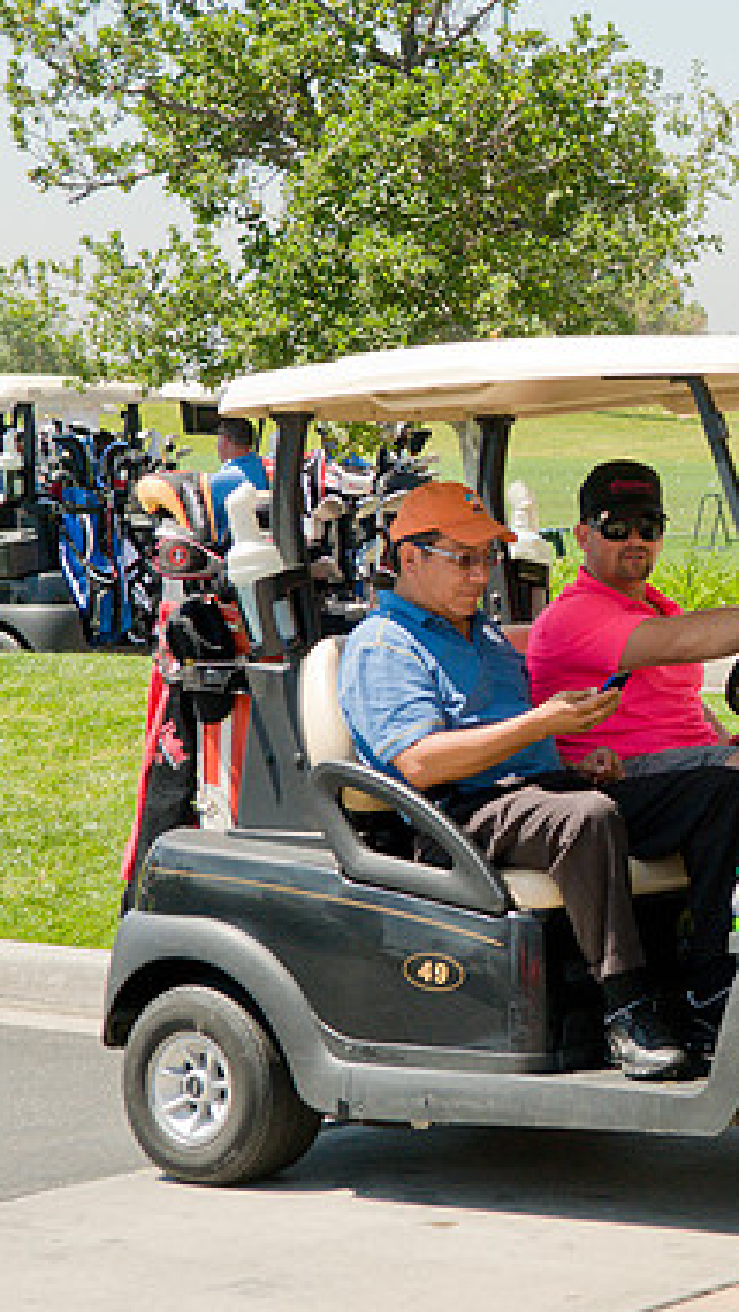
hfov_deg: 10.3
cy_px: 658
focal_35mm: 115
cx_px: 991
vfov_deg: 18.6
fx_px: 4003
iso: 400
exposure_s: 1/640
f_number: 6.3
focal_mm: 48
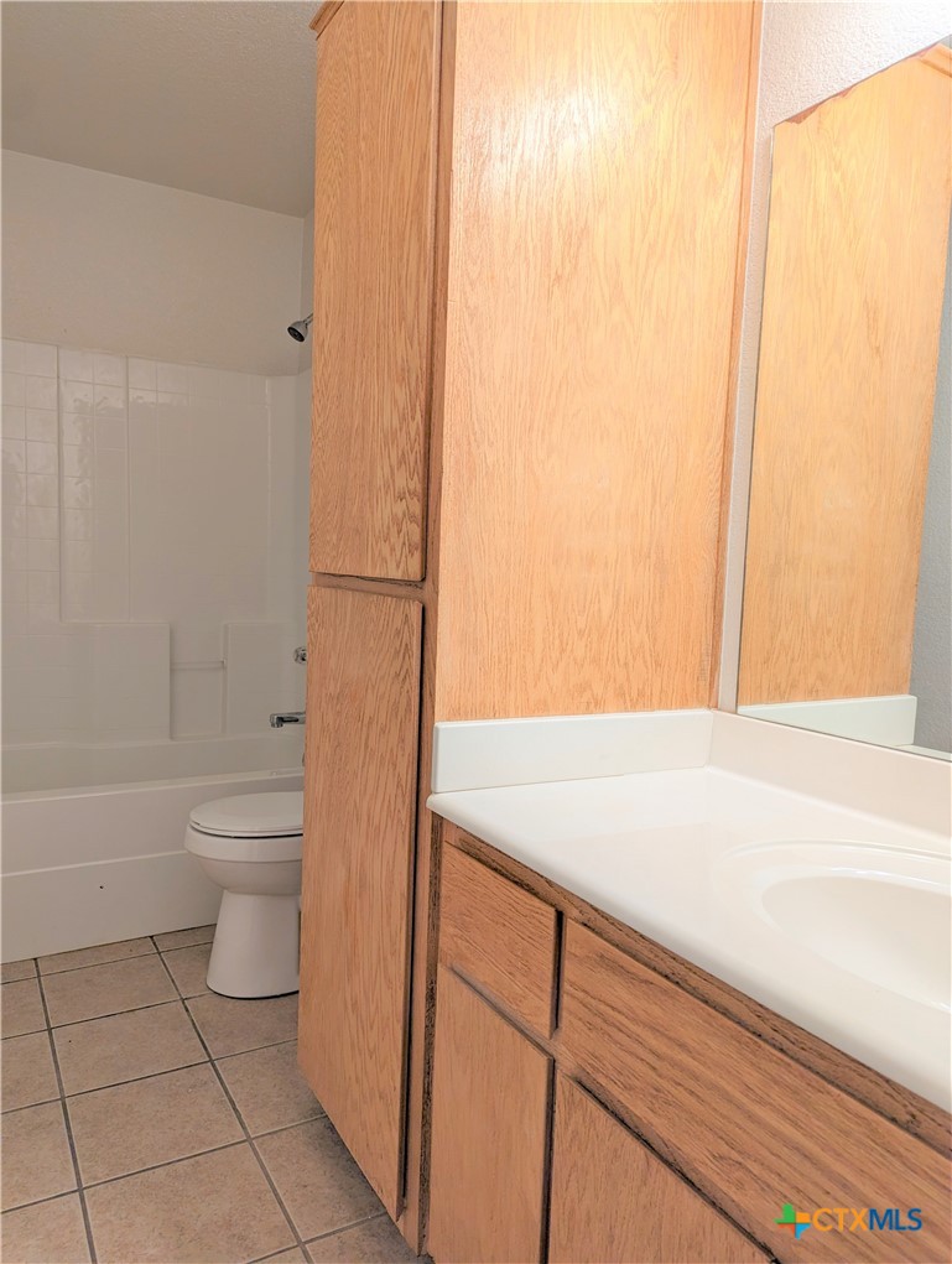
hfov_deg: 56.9
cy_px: 632
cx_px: 476
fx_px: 878
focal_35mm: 24
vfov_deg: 71.5
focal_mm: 6.81
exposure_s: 1/47.7
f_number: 1.85
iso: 51
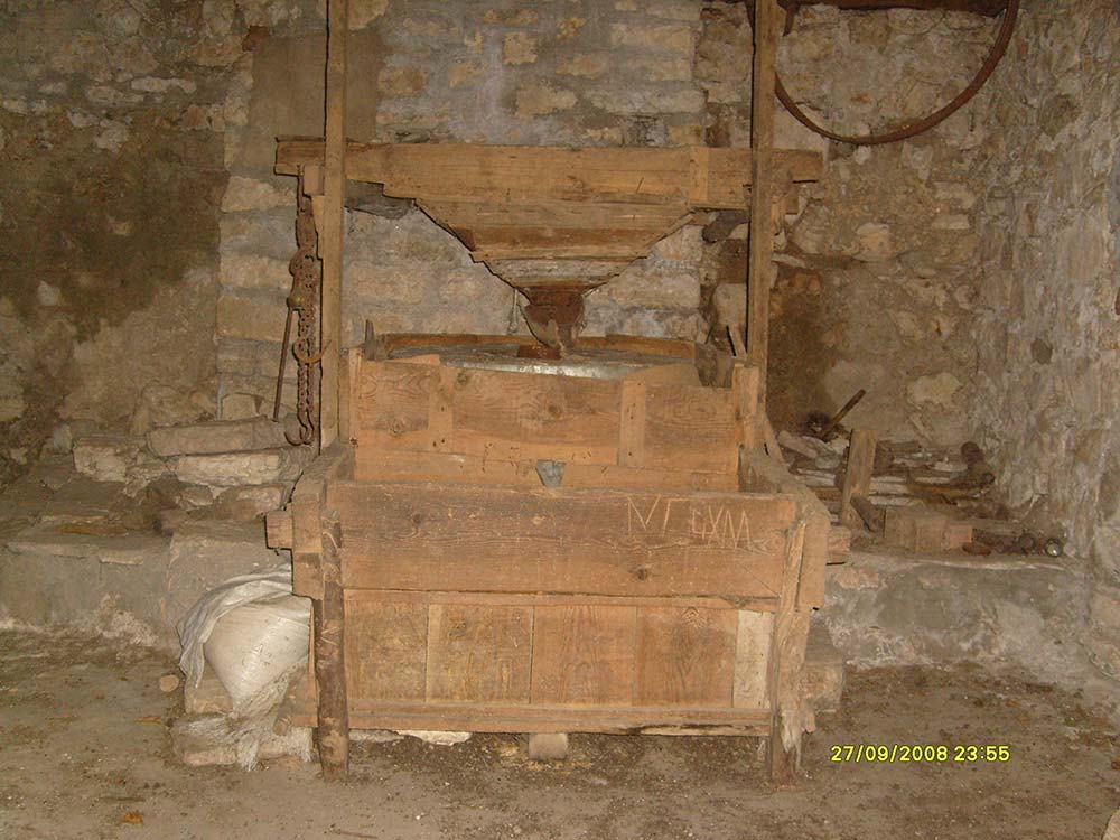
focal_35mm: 35
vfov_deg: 40.7
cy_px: 420
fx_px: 1132
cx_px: 560
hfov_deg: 52.6
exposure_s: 1/45
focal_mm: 5.8
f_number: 2.8
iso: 200
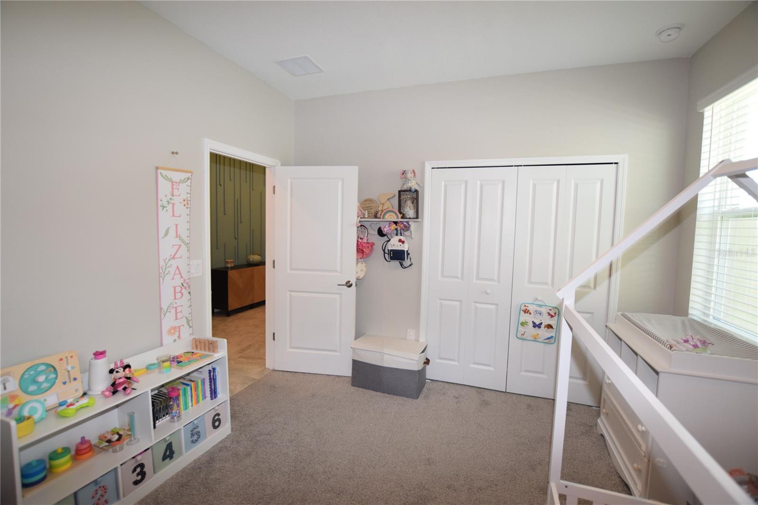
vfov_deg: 77.3
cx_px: 379
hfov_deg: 100.4
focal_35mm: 15
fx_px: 316
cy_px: 252
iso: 800
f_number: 4.5
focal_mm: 10
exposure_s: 1/80
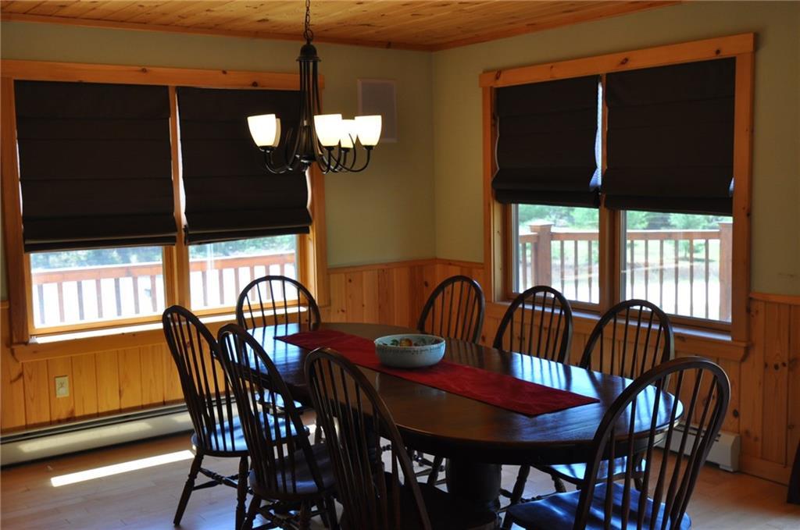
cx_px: 400
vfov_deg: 32.9
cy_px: 265
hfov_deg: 48.0
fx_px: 898
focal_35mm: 40
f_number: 5
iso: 400
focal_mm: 27
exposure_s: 1/100
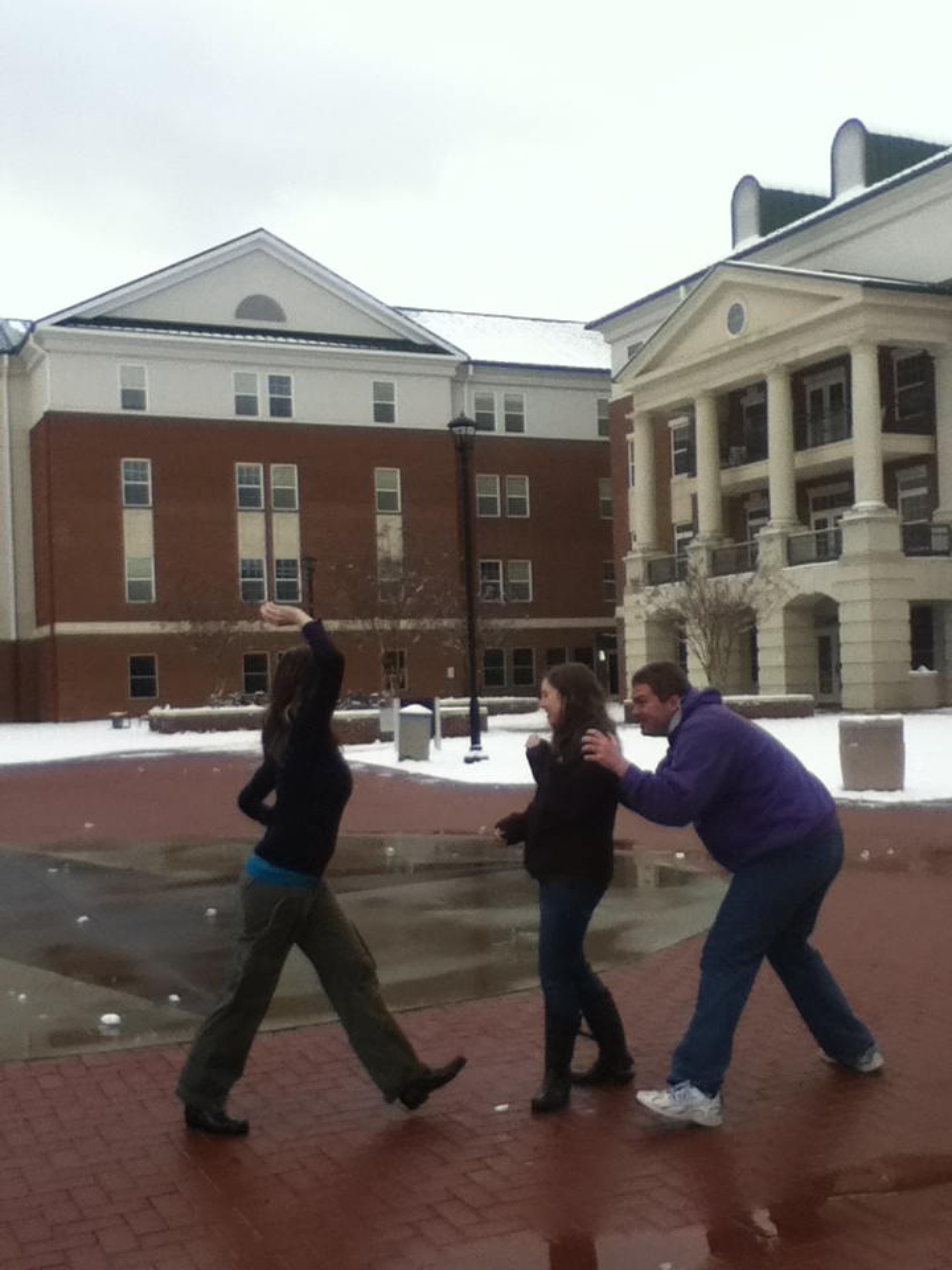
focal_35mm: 32
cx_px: 476
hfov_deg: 44.2
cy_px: 635
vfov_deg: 56.8
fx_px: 1173
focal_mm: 3.85
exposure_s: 1/579
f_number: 2.4
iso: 80
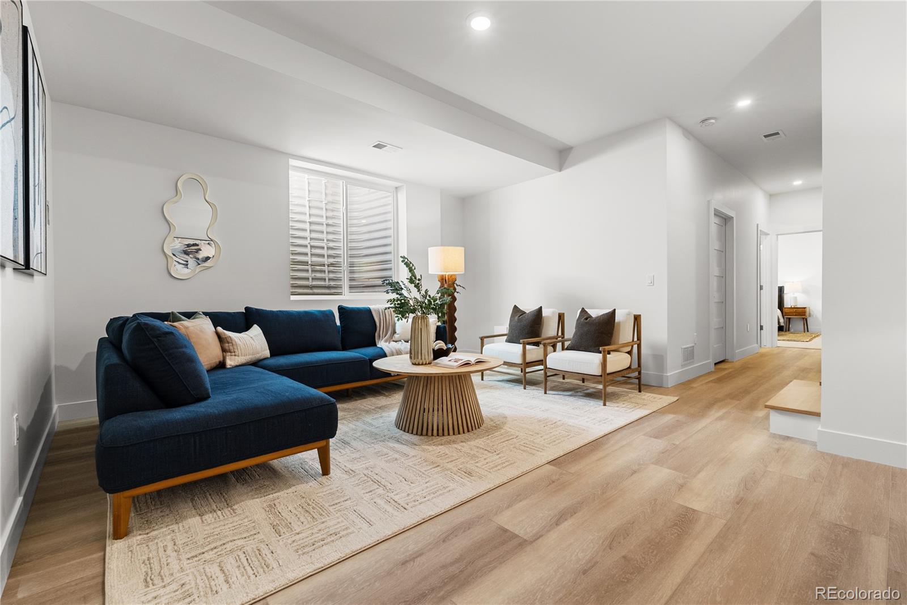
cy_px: 302
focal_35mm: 16
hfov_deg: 96.7
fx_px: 403
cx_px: 454
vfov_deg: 73.8
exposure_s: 1/1.67
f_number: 8
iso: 640
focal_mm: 16
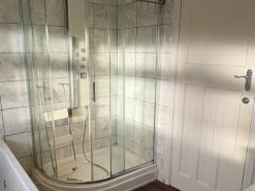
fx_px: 243
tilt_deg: -13.3
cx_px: 115
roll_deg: +1.0
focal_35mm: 33
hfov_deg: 55.3
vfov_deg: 42.8
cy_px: 110
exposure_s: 1/273
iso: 40
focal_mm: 2.22
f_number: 2.2
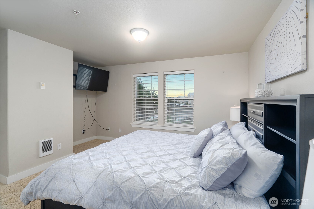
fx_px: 140
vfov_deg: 73.7
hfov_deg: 96.7
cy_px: 104
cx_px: 157
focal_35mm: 16
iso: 500
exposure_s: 1/60
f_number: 7.1
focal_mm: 16
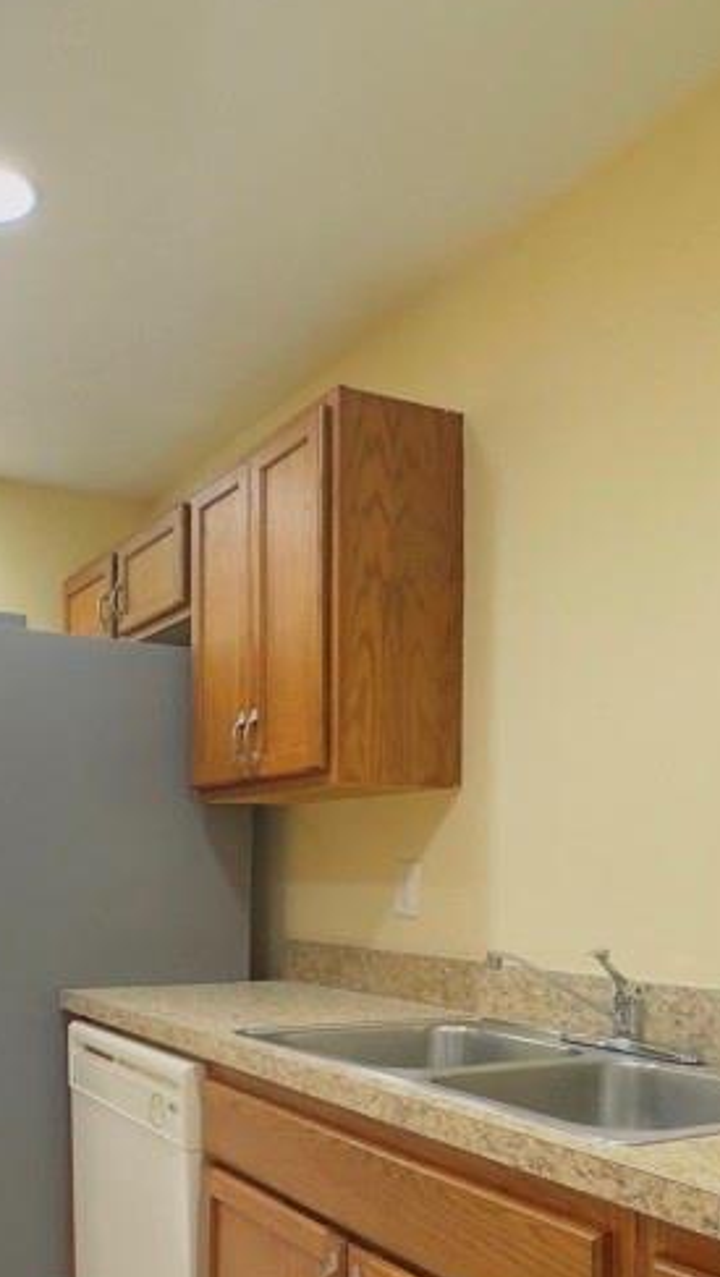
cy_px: 887
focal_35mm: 32
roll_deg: -0.7
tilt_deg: -2.3
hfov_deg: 35.6
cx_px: 152
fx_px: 1085
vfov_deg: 59.1
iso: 320
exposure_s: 1/120
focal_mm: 2.22
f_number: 2.2
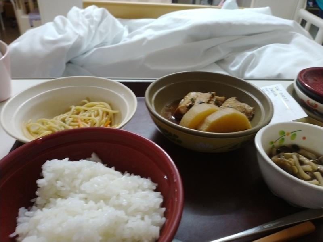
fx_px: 252
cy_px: 121
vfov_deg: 51.4
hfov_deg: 65.3
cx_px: 162
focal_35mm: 27
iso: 400
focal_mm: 3.61
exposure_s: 1/30
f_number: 1.8
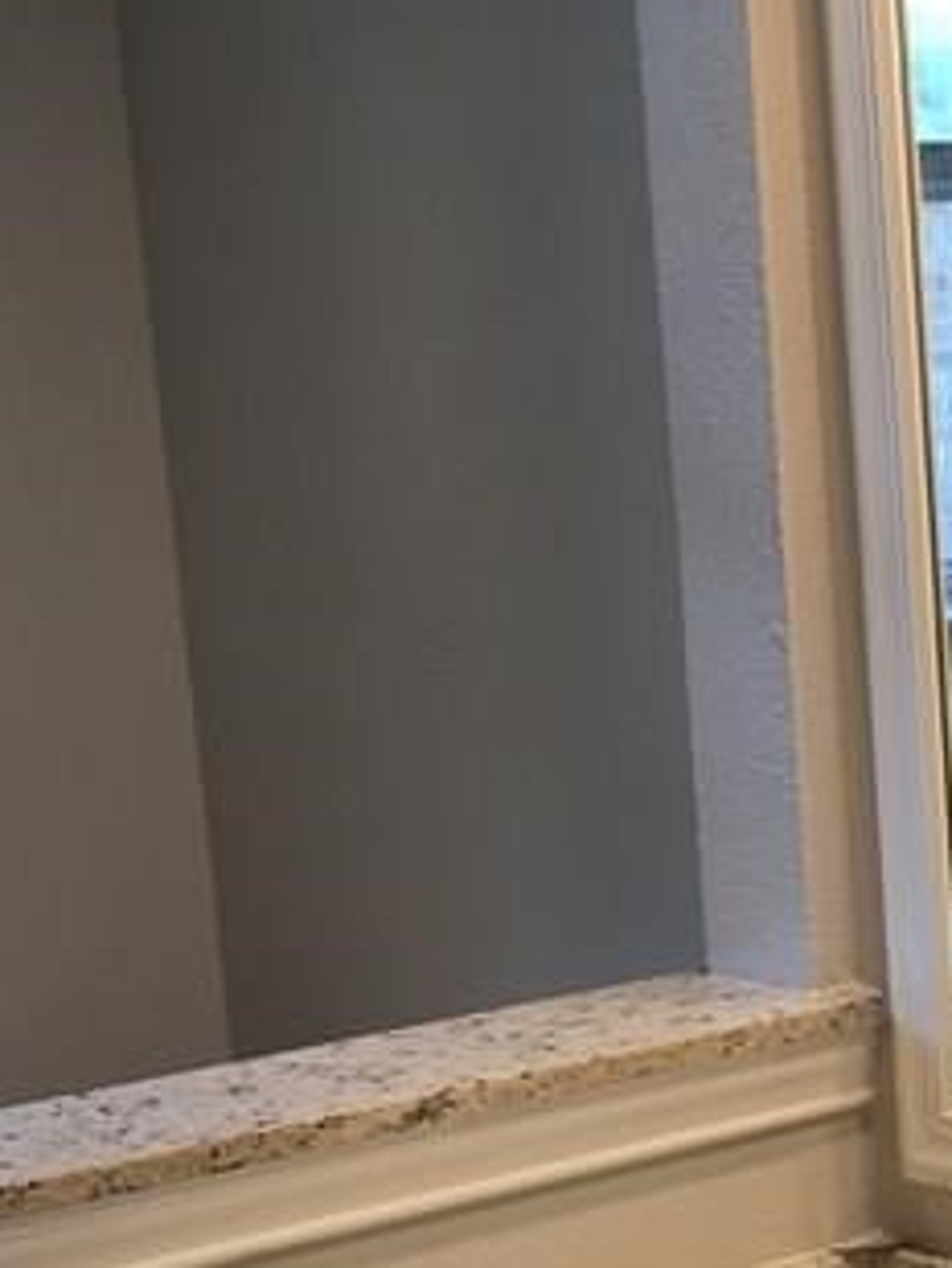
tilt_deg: -11.4
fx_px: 3518
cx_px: 1145
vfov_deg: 20.1
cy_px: 1079
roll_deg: +2.7
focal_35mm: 96
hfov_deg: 14.9
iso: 25
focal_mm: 4.15
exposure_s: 1/37
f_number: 2.2
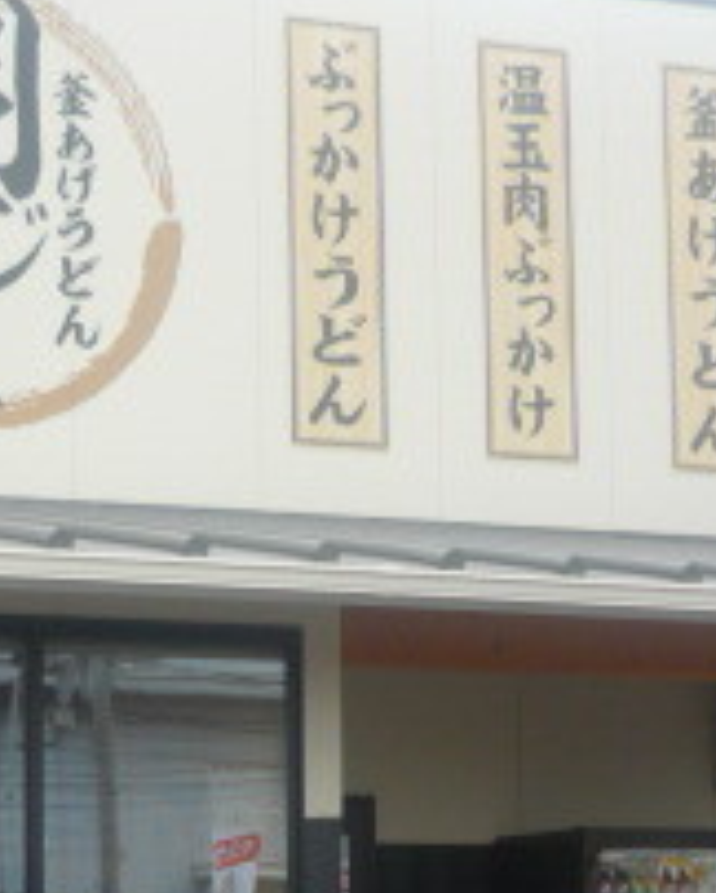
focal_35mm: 102
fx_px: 2698
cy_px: 800
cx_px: -75
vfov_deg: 18.5
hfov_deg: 14.7
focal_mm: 5.5
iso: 100
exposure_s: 1/250
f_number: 2.8
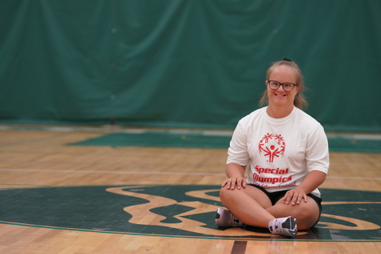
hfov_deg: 16.5
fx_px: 1312
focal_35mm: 124
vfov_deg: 11.0
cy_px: 127
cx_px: 190
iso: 3200
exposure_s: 1/500
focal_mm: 124
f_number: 4
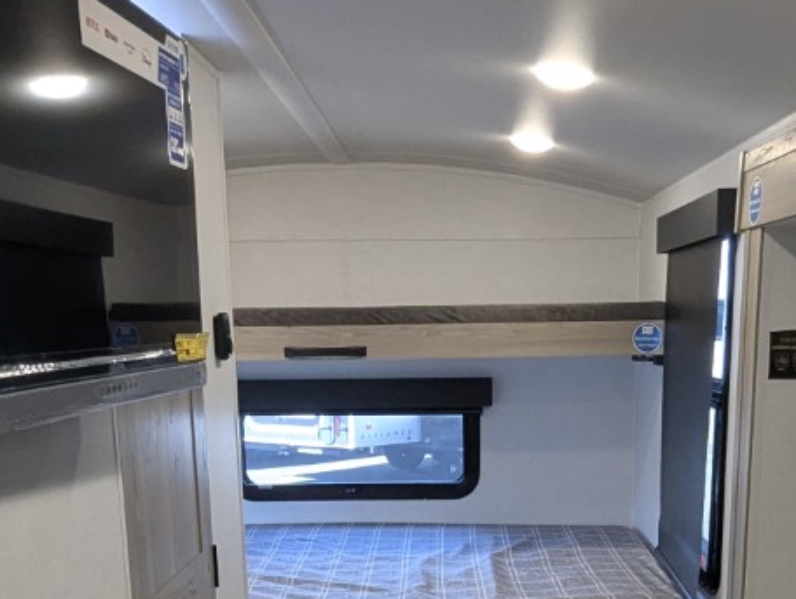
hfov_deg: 38.8
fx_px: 1128
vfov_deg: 27.9
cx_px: 453
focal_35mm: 49
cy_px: 604
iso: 251
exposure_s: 1/101
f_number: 2.2
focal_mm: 2.35
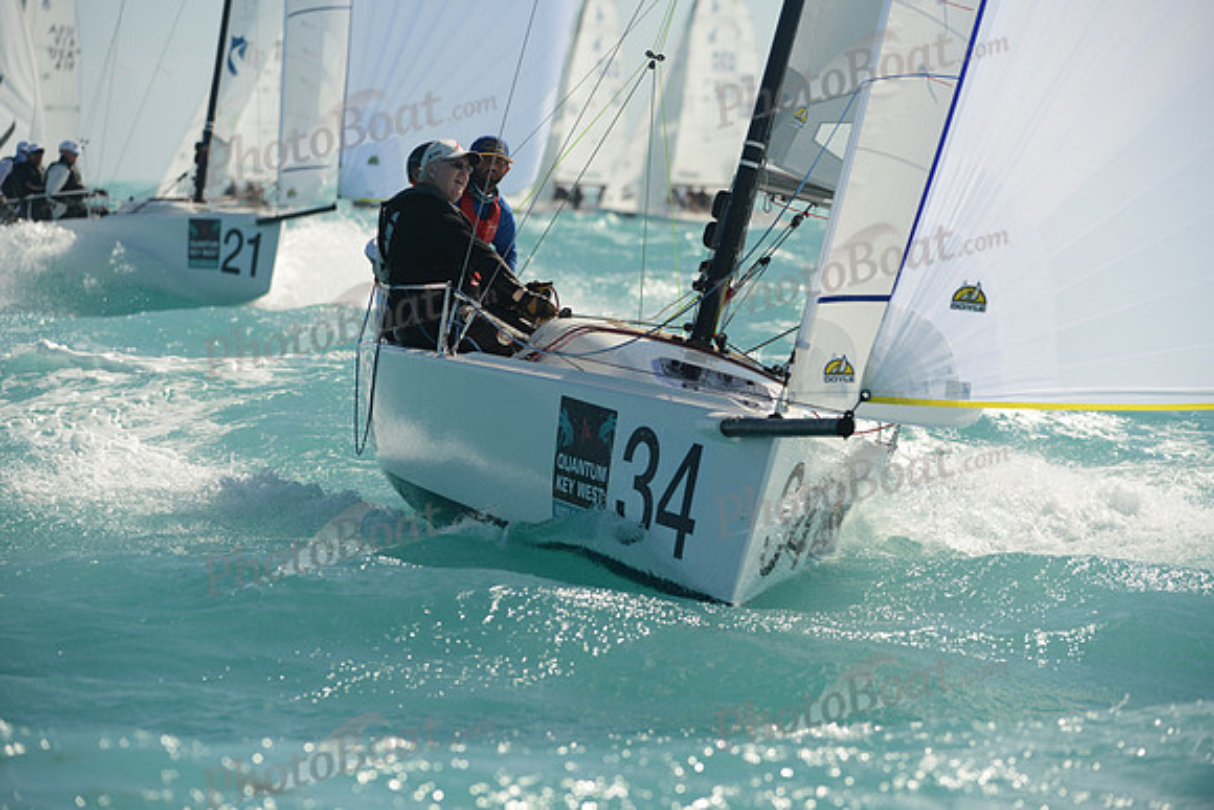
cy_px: 405
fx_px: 6746
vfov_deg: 6.9
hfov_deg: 10.3
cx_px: 607
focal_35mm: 200
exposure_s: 1/2000
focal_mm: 200
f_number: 5
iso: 200
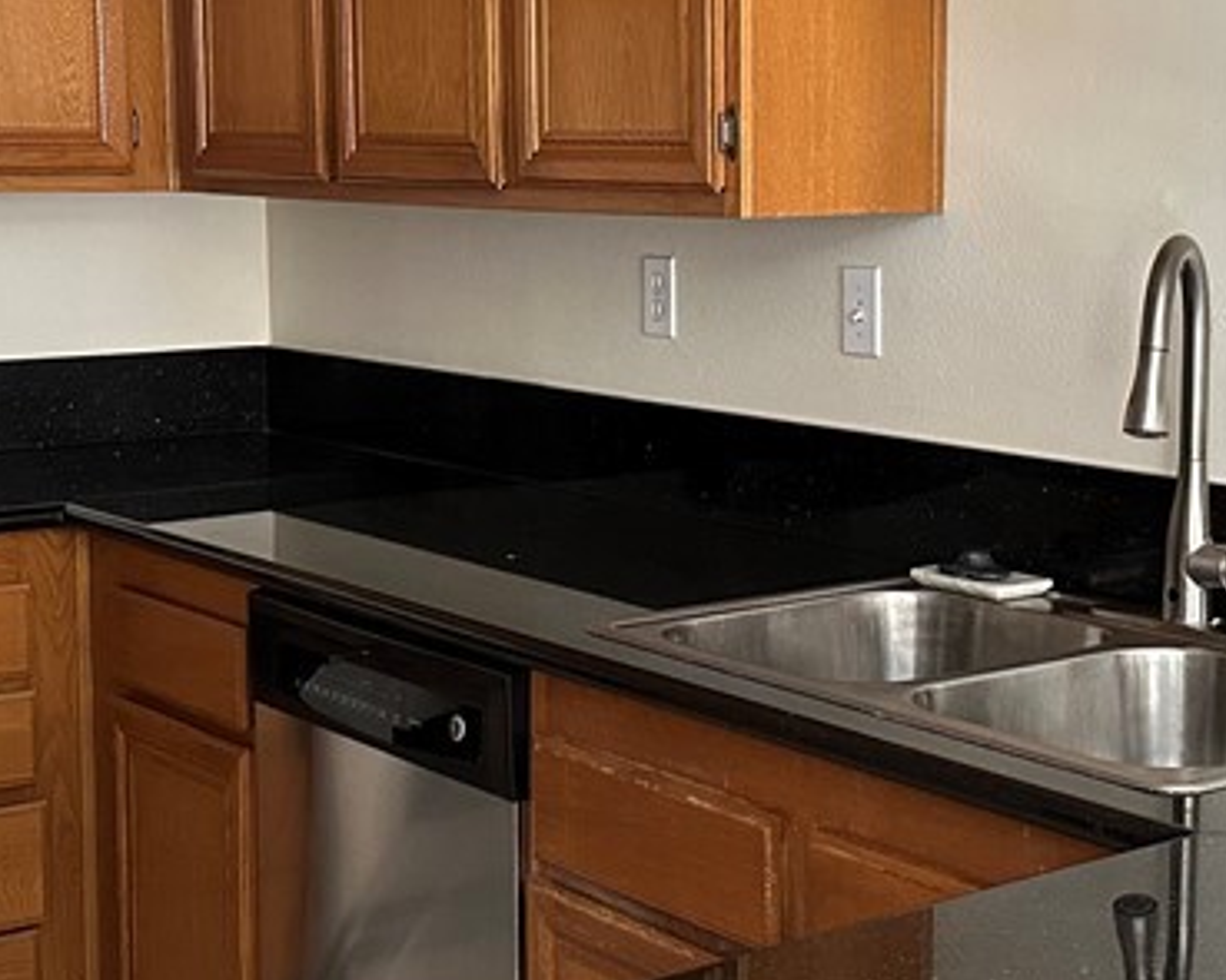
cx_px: 724
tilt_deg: -6.4
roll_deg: +0.0
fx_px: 2358
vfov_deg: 23.5
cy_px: 412
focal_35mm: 65
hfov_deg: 29.1
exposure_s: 1/60
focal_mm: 6.86
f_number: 1.78
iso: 500
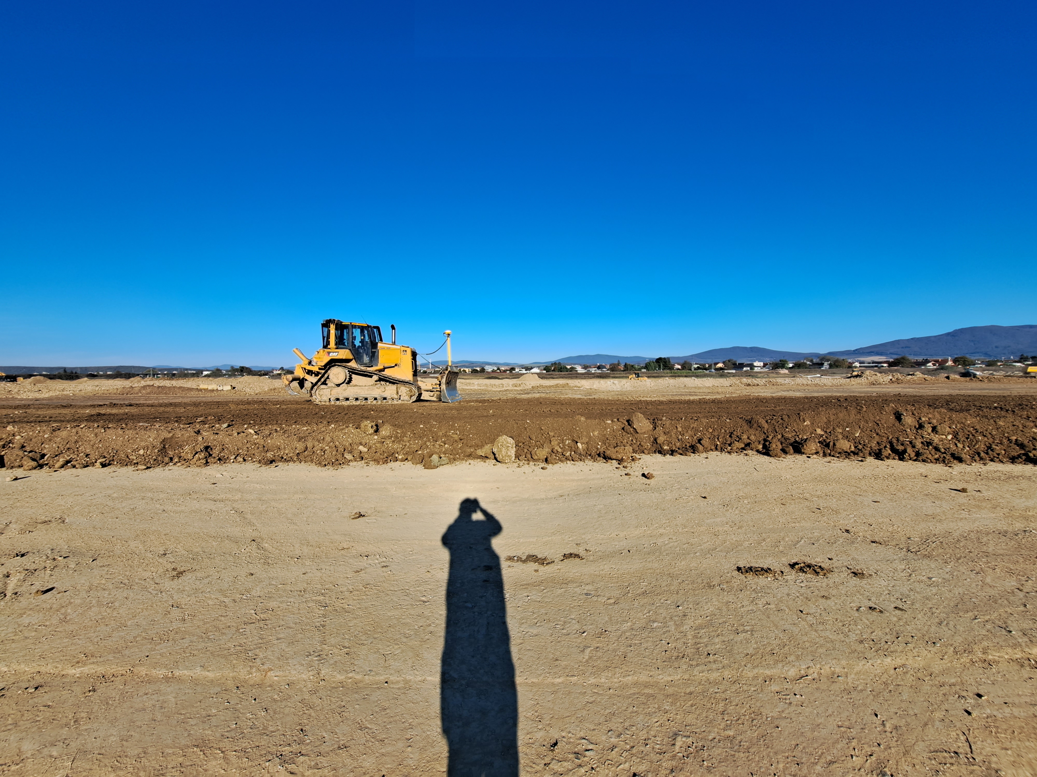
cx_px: 518
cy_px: 388
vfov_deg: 89.9
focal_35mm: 13
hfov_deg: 106.2
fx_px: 389
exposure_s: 1/932
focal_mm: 1.74
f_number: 2.2
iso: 50
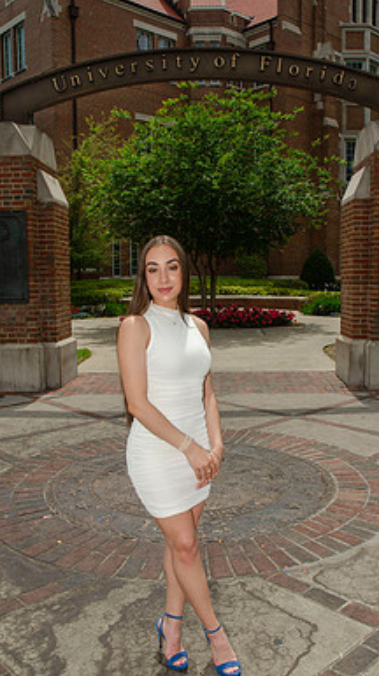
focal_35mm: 33
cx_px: 211
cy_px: 355
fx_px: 591
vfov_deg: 59.5
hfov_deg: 35.5
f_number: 9
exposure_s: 1/250
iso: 100
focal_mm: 18
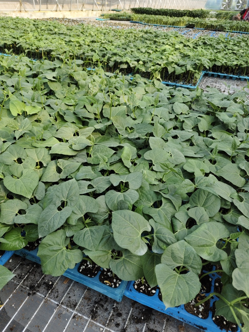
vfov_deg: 73.9
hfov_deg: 58.9
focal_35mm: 23
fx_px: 221
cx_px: 124
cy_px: 166
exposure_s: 1/404
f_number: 1.88
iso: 50
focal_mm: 5.56
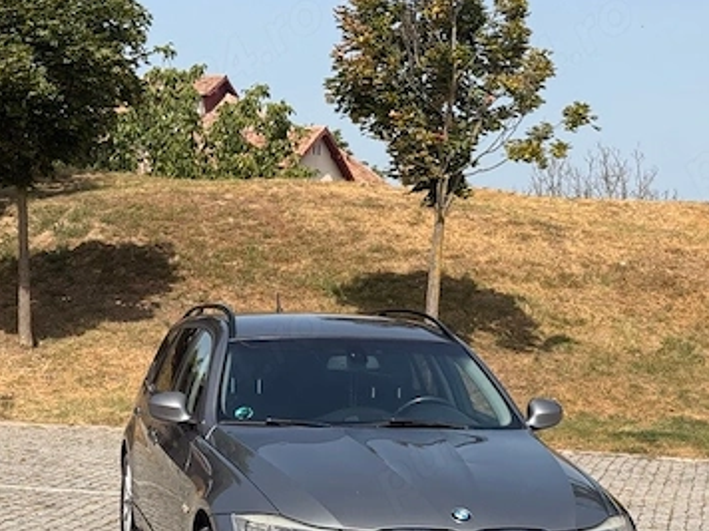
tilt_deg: -4.6
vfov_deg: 18.1
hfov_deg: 24.1
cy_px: 414
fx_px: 1659
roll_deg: -1.3
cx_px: 273
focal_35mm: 81
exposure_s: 1/4329
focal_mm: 6.76
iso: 64
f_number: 1.78
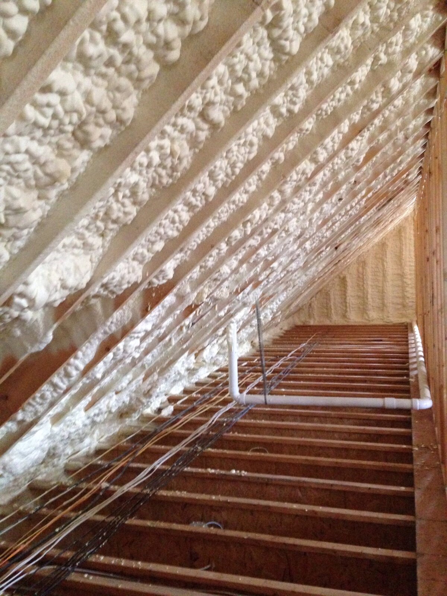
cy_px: 298
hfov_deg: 42.9
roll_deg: +3.1
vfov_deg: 55.4
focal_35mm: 33
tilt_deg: -1.9
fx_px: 568
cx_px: 224
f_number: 2.4
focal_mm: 4.12
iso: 640
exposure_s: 1/15
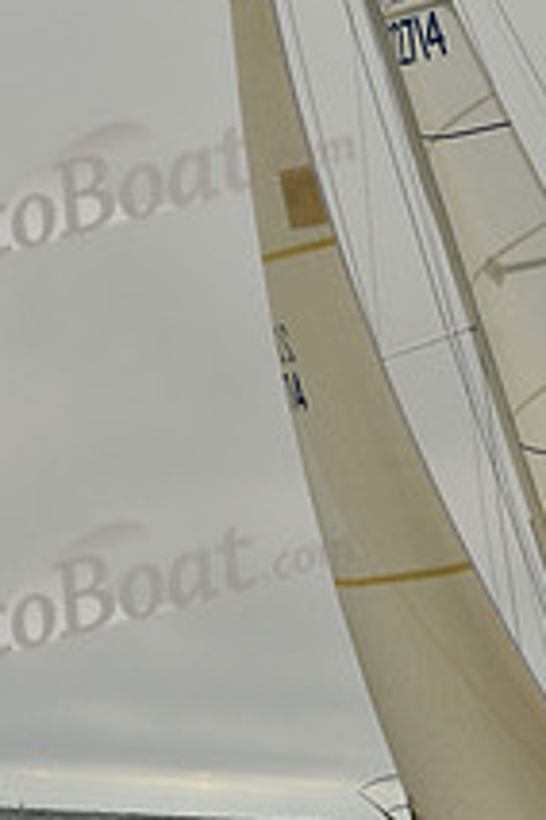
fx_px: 4345
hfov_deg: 7.2
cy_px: 350
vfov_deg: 10.8
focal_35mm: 191
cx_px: 556
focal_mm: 70
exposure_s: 1/800
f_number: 8
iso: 320
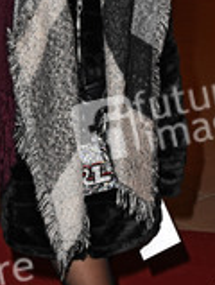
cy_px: 32
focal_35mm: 94
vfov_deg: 20.4
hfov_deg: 15.5
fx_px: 775
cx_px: 0
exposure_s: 1/125
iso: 2500
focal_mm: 26
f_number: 6.3
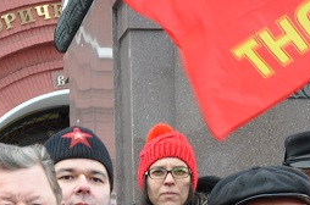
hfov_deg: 10.3
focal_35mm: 198
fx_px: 1701
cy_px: 365
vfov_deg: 6.7
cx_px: 301
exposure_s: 1/40
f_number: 6.3
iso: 200
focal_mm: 26
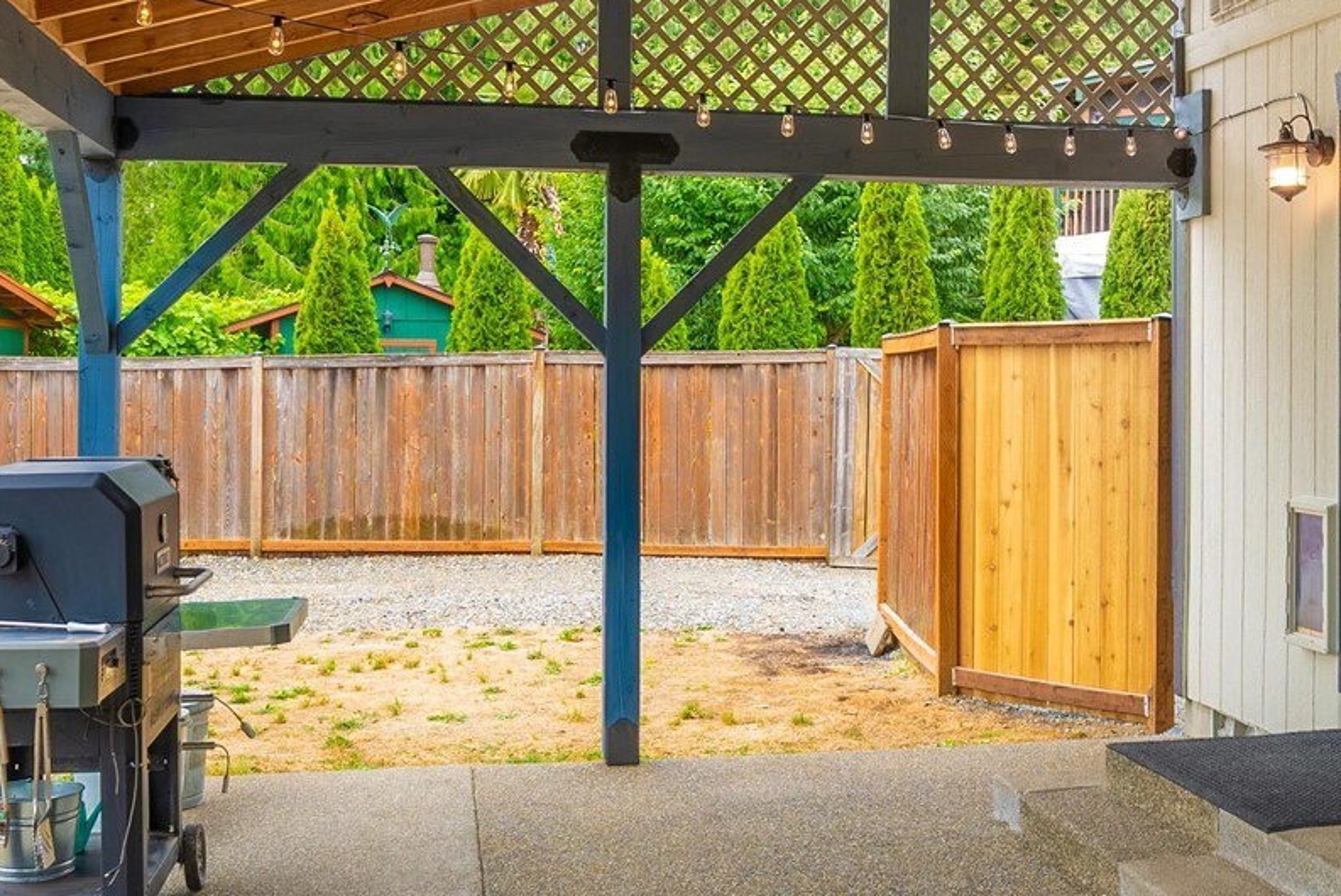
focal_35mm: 47
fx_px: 1752
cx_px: 779
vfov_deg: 28.7
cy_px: 433
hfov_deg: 41.8
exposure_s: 1/30
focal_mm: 22
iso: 160
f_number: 7.1
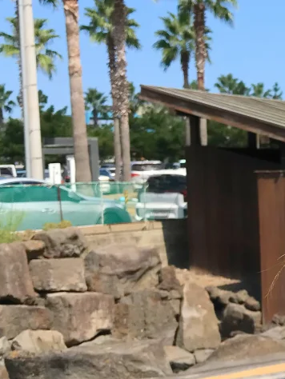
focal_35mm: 85
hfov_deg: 16.2
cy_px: 275
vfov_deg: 22.8
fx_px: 932
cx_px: 400
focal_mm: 3.99
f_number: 1.8
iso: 20
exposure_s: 1/2457
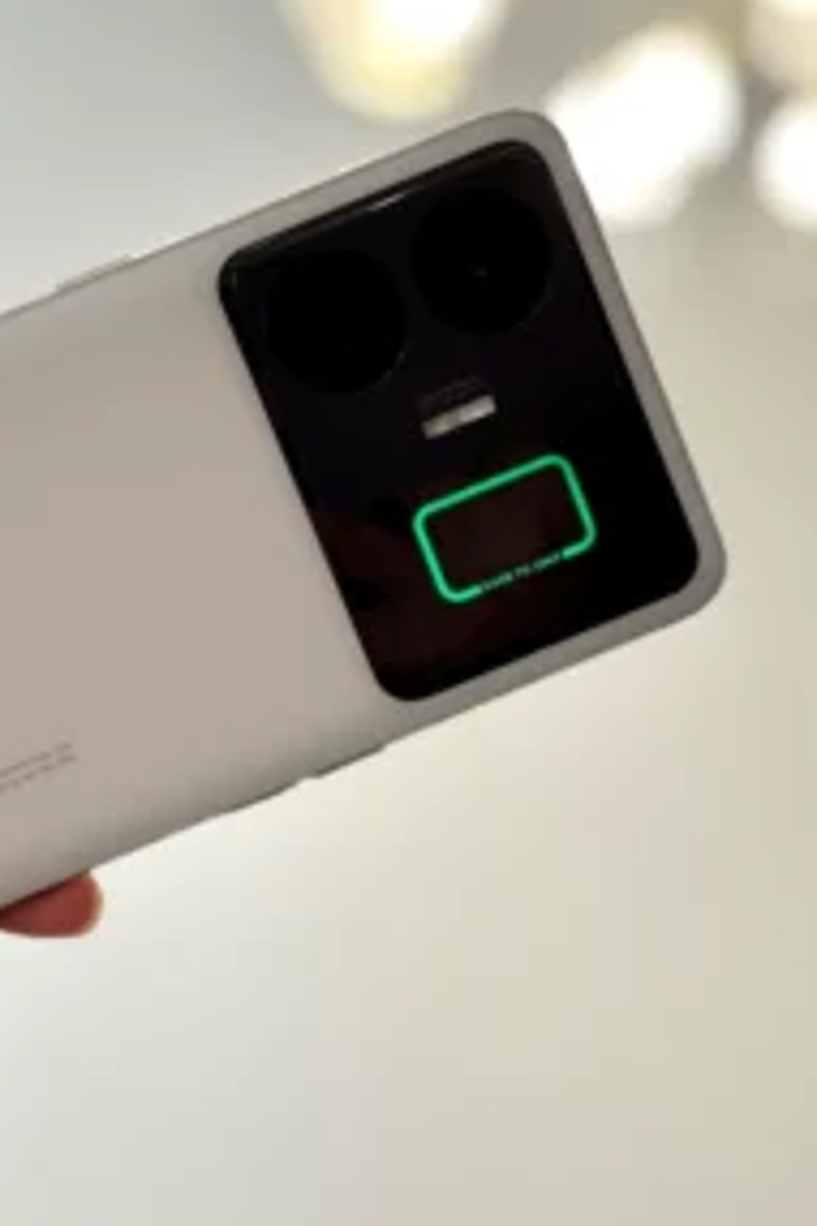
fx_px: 2383
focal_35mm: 70
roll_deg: -2.3
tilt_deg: +4.0
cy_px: 585
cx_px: 219
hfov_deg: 19.3
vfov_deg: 28.8
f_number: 1.78
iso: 64
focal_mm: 6.86
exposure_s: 1/120
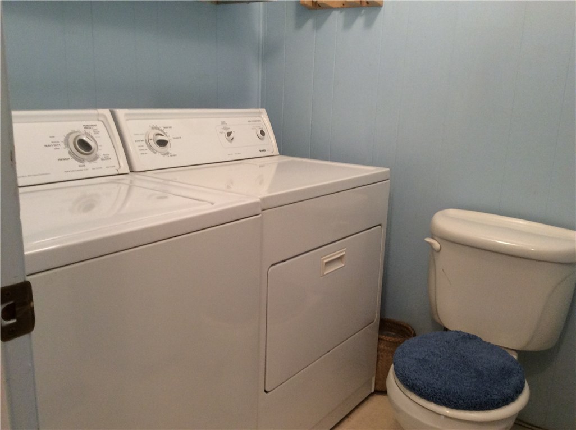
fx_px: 532
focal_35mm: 32
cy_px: 215
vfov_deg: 44.0
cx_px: 288
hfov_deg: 56.9
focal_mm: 3.3
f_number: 2.4
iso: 80
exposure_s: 1/24
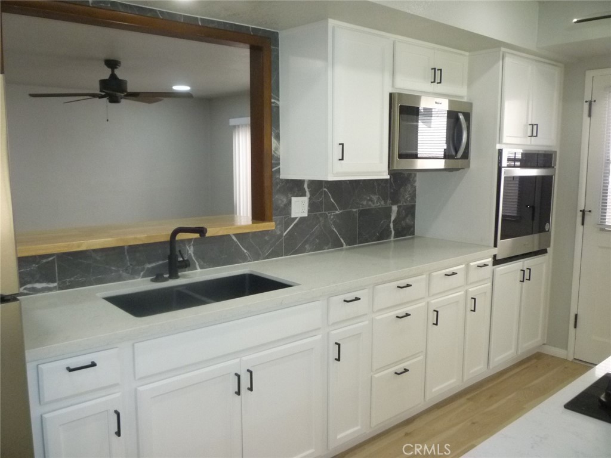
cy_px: 229
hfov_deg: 61.7
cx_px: 306
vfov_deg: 48.2
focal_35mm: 29
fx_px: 512
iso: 400
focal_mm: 5.2
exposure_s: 1/100
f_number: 3.3
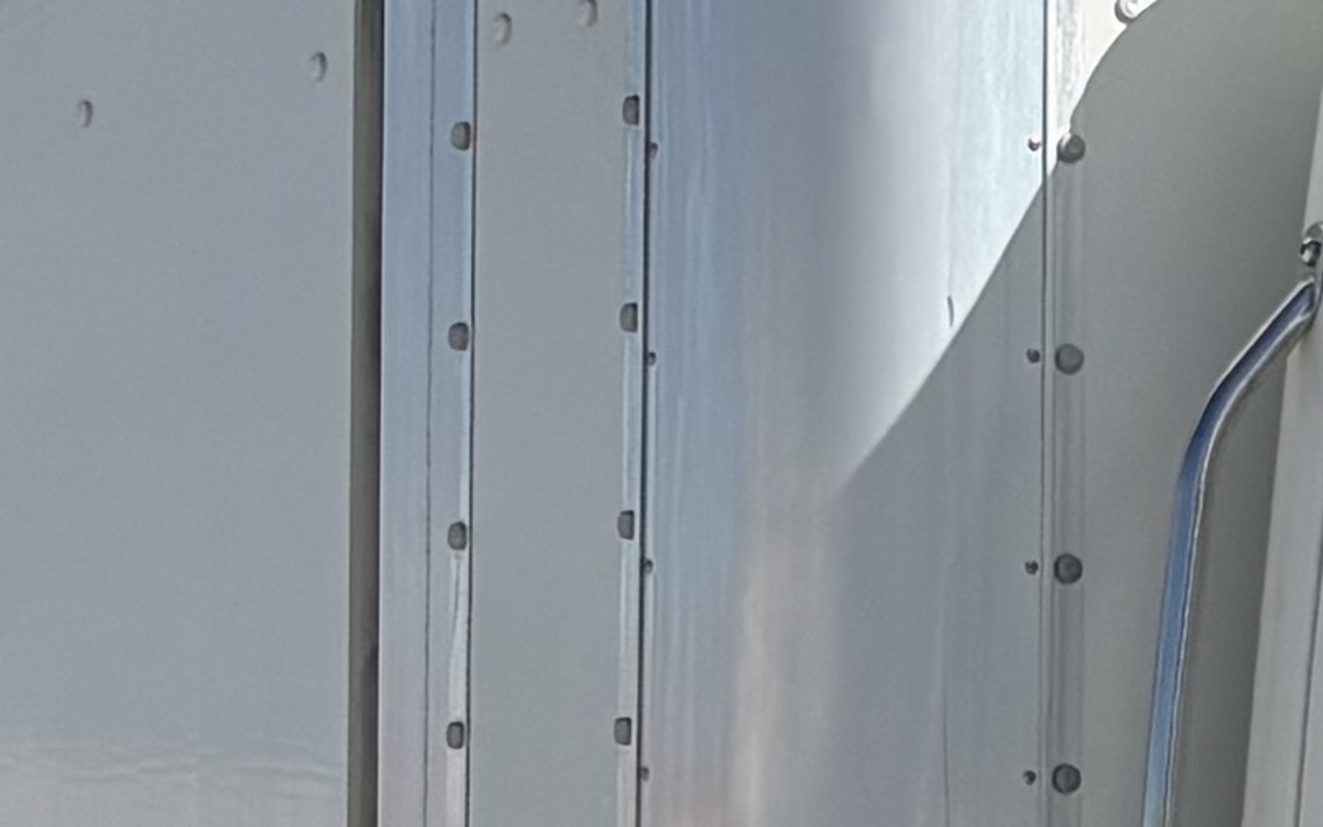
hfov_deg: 10.4
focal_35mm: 196
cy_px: 1061
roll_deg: -2.7
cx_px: 1901
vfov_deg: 6.6
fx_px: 7067
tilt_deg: -0.7
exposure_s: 1/5814
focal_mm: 5.96
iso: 50
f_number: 1.6
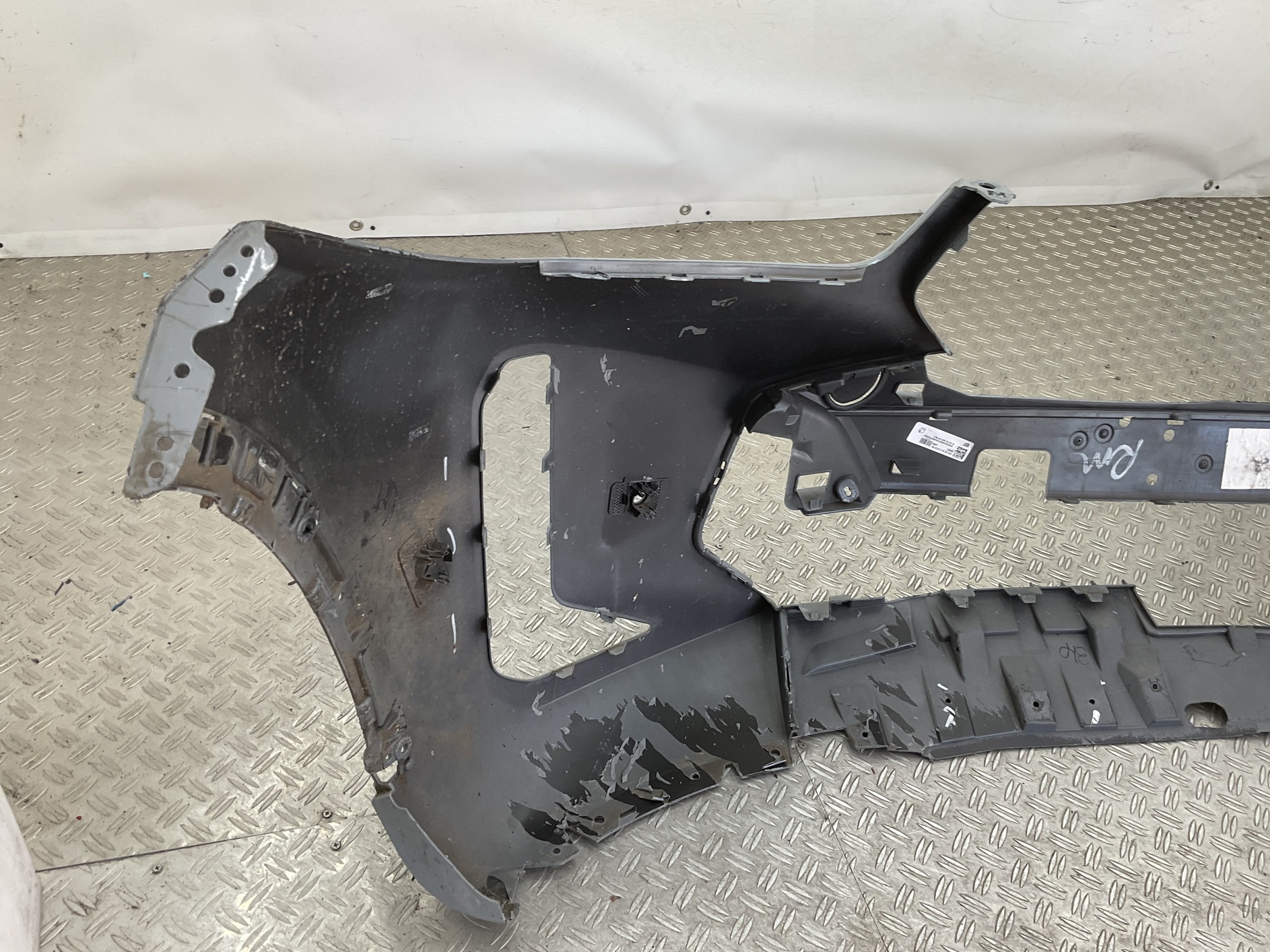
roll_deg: -10.4
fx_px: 1137
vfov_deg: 45.4
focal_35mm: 31
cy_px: 461
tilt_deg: -36.2
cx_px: 667
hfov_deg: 58.3
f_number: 1.8
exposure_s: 1/100
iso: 20
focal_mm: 3
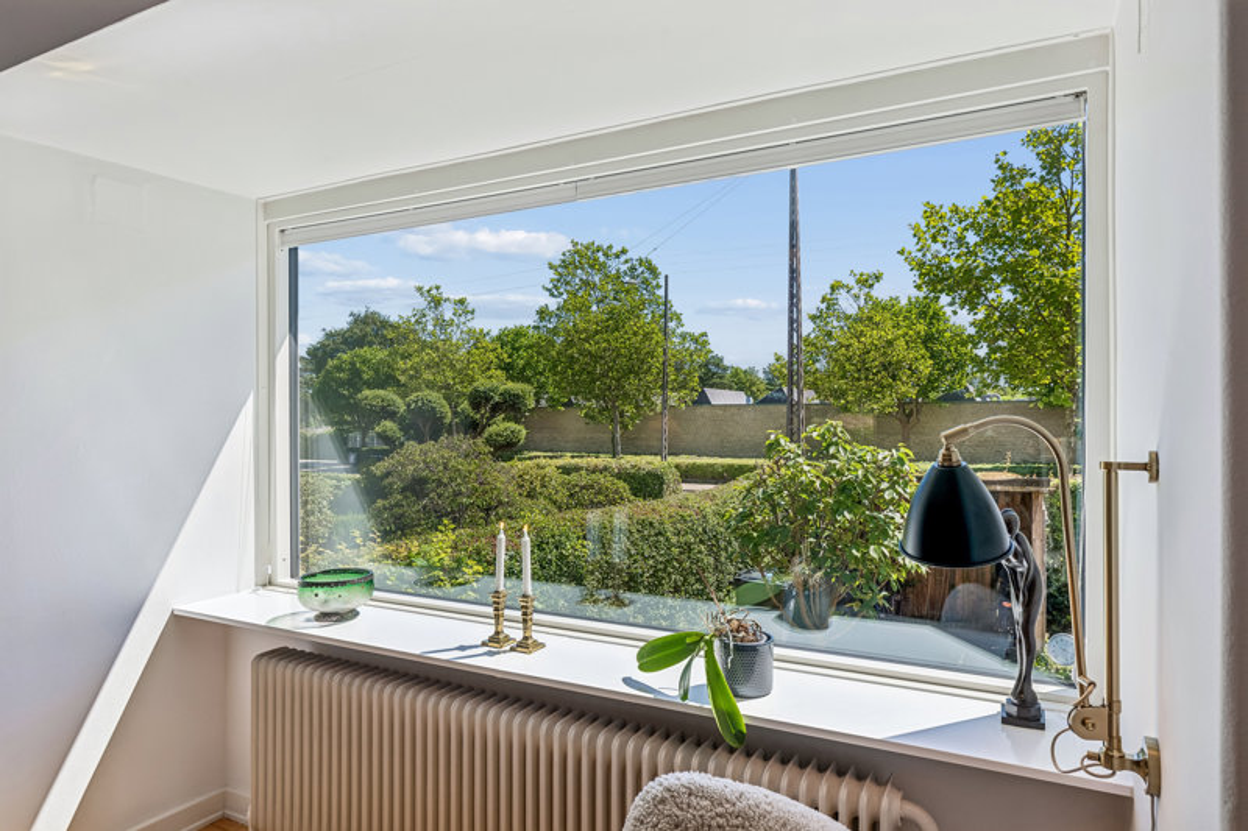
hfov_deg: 78.6
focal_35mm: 22
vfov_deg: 57.2
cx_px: 624
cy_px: 416
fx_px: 762
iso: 160
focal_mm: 22
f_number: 10
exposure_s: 1/250
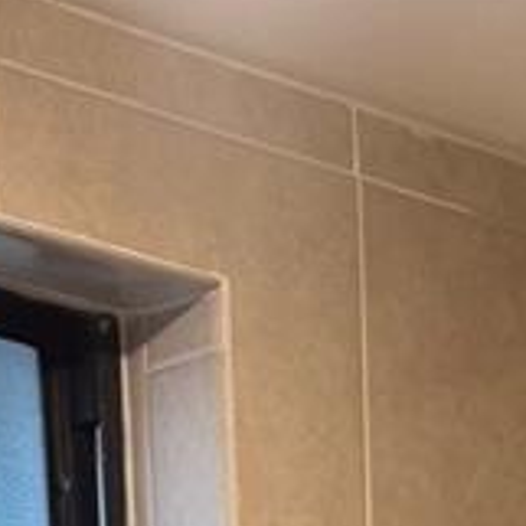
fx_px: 2716
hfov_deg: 11.0
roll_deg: +1.6
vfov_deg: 8.0
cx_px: 484
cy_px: 1937
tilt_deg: -16.1
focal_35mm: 158
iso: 100
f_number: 1.78
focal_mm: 6.76
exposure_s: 1/60
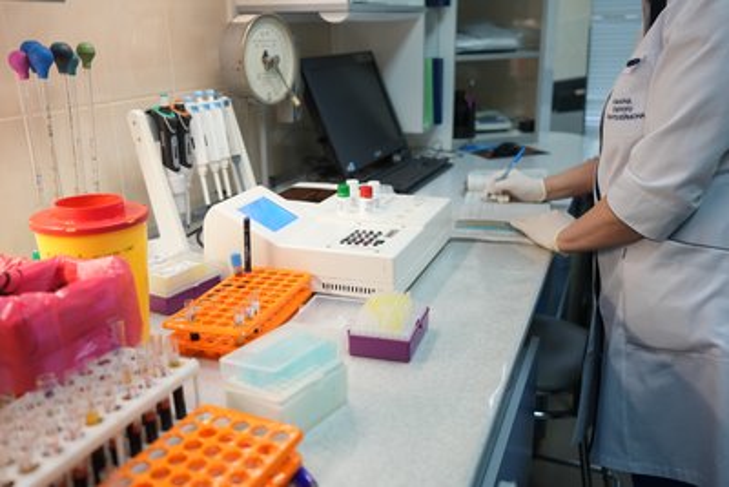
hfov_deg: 54.4
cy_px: 244
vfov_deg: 37.9
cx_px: 364
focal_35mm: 35
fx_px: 709
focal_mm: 35
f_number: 2.8
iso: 640
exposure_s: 1/250
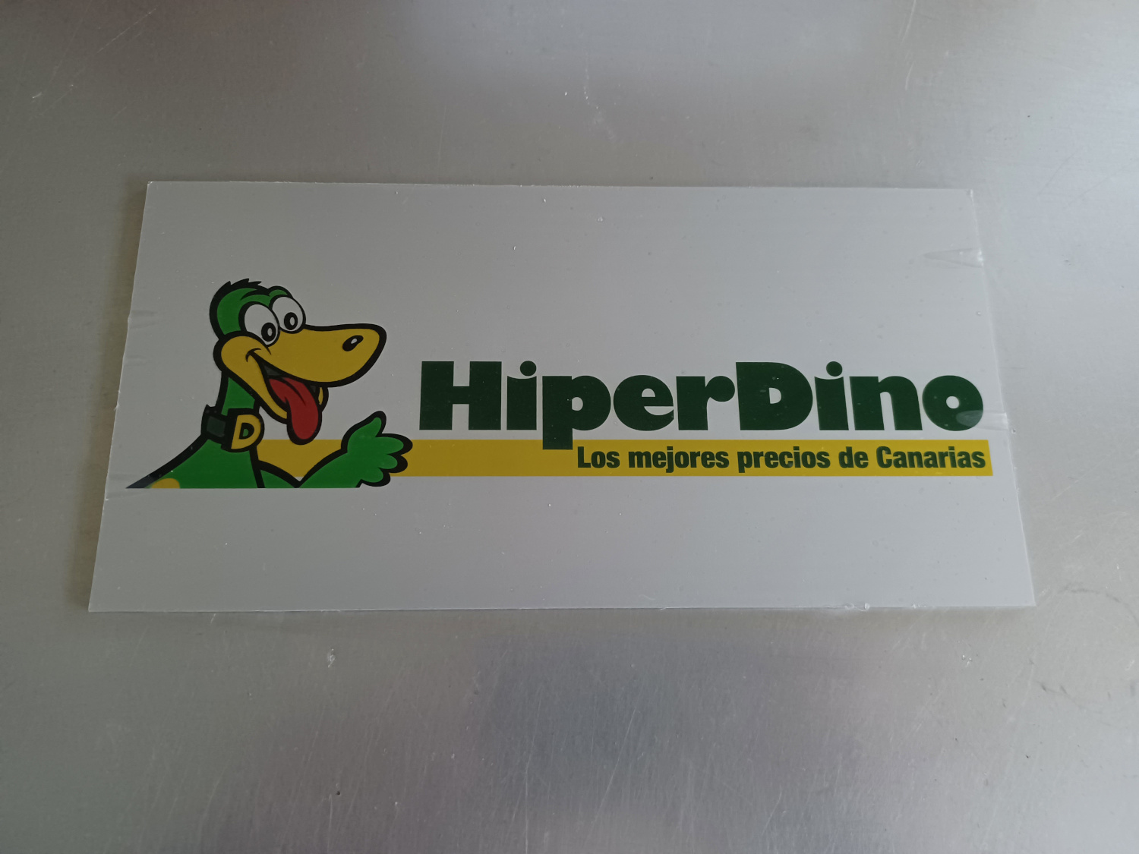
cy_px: 427
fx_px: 823
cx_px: 570
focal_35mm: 25
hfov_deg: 69.4
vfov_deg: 54.9
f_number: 1.8
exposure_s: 1/24
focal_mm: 4.6
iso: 500
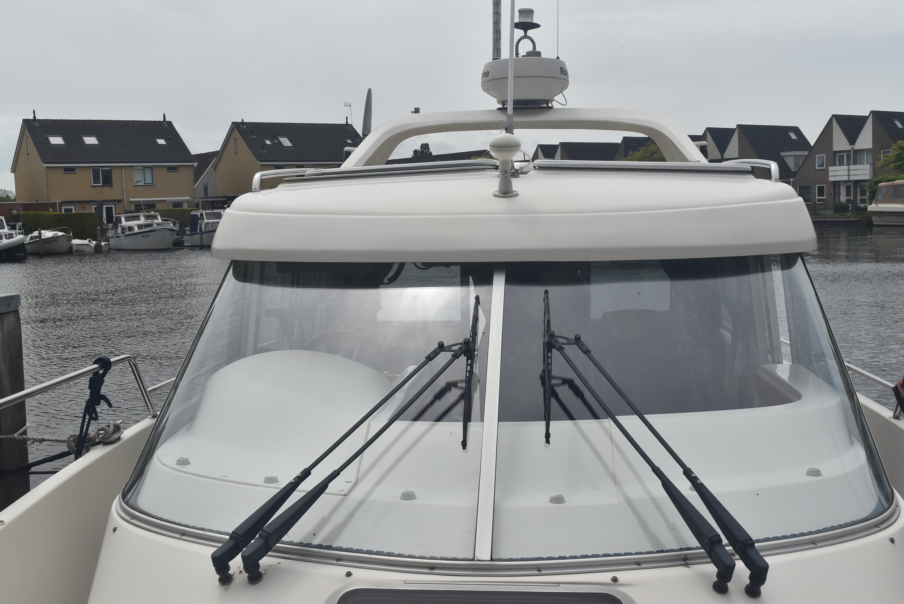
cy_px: 302
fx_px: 1055
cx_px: 452
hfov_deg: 46.4
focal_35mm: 42
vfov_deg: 31.9
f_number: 11
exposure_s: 1/500
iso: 200
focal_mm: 28
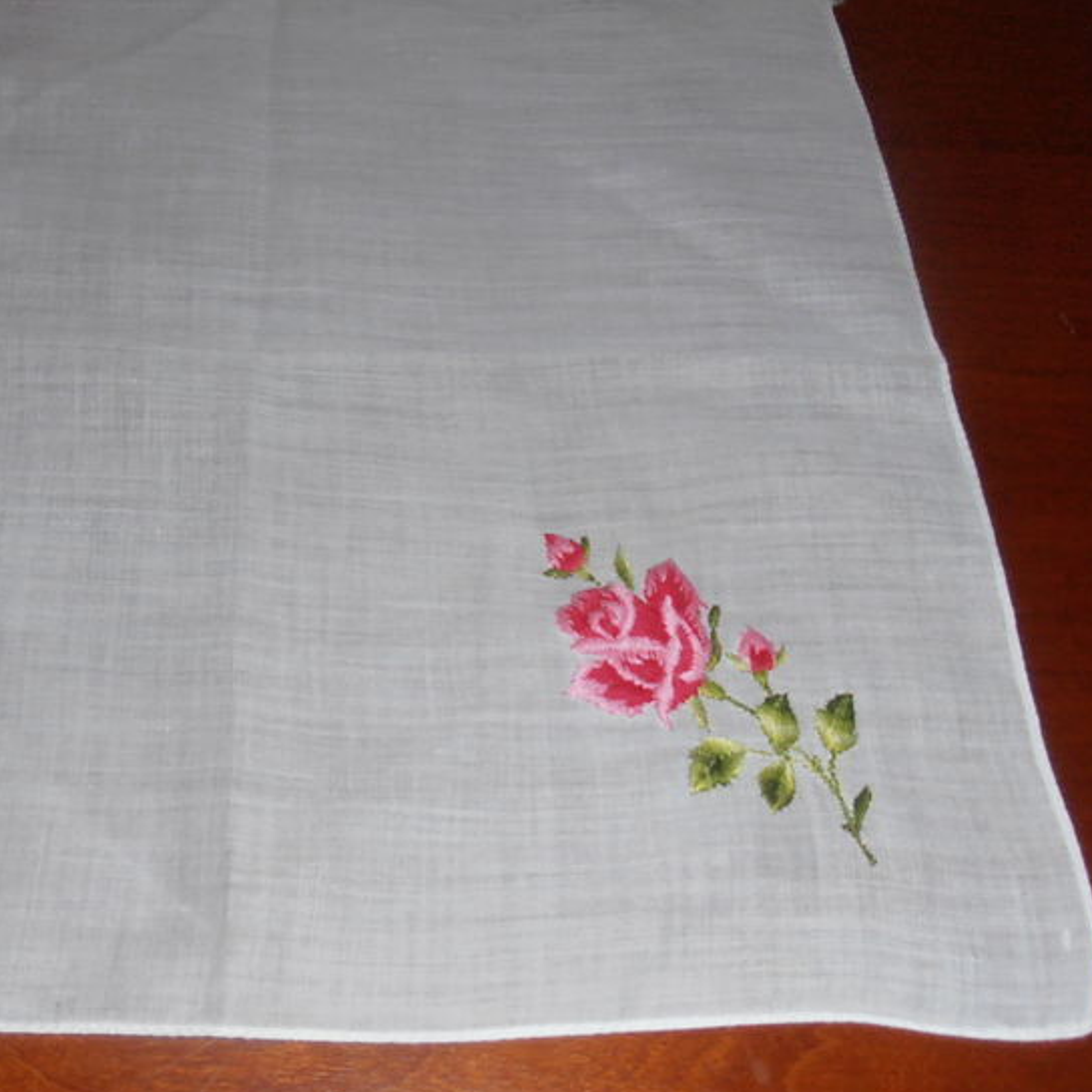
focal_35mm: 39
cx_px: 321
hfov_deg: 42.0
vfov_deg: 42.8
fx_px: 1392
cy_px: 572
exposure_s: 1/30
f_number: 3
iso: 125
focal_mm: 4.2
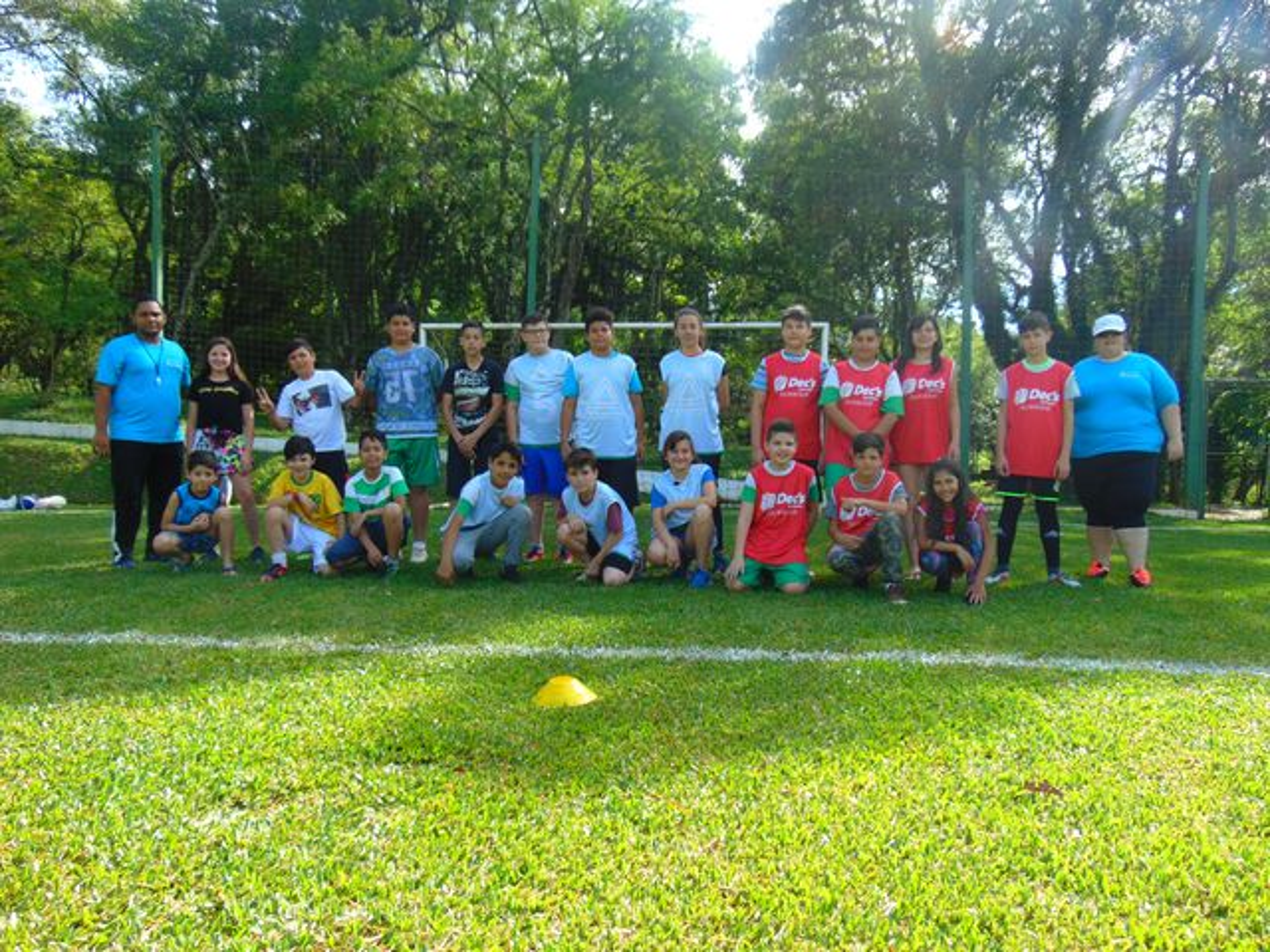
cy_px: 476
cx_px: 635
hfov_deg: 69.4
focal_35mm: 25
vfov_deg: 54.9
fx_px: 917
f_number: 3
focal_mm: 4.5
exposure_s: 1/400
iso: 80
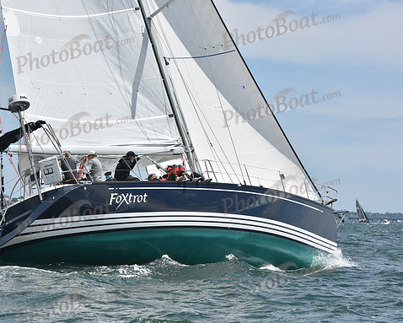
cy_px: 162
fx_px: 1575
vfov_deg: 11.7
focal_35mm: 132
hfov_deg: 14.6
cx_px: 179
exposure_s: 1/1250
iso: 250
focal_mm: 116
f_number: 8
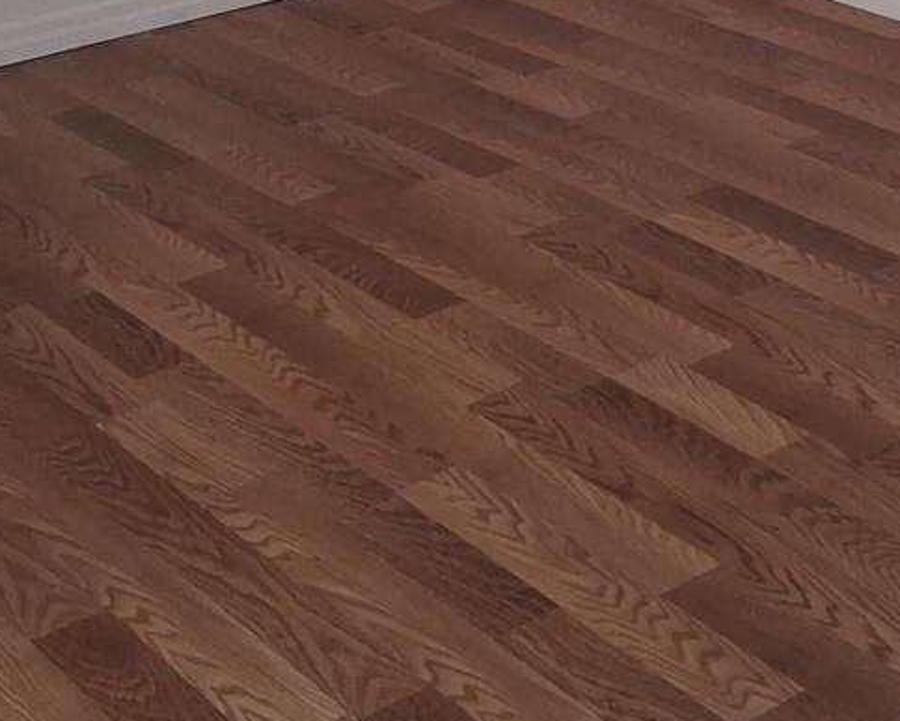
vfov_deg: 16.7
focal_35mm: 84
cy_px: -339
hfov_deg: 22.6
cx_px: 630
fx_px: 2239
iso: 320
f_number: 1.8
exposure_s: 1/100
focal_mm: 3.98
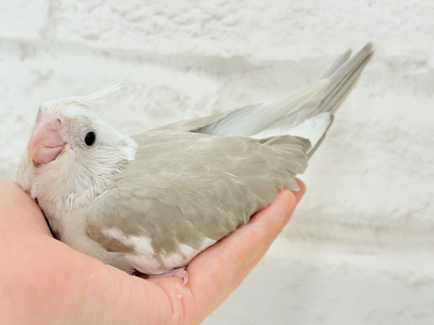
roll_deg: -3.4
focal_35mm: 52
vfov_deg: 28.0
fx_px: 652
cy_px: 162
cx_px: 217
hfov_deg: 36.8
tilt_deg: -5.3
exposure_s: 1/100
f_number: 1.6
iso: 64
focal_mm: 5.96
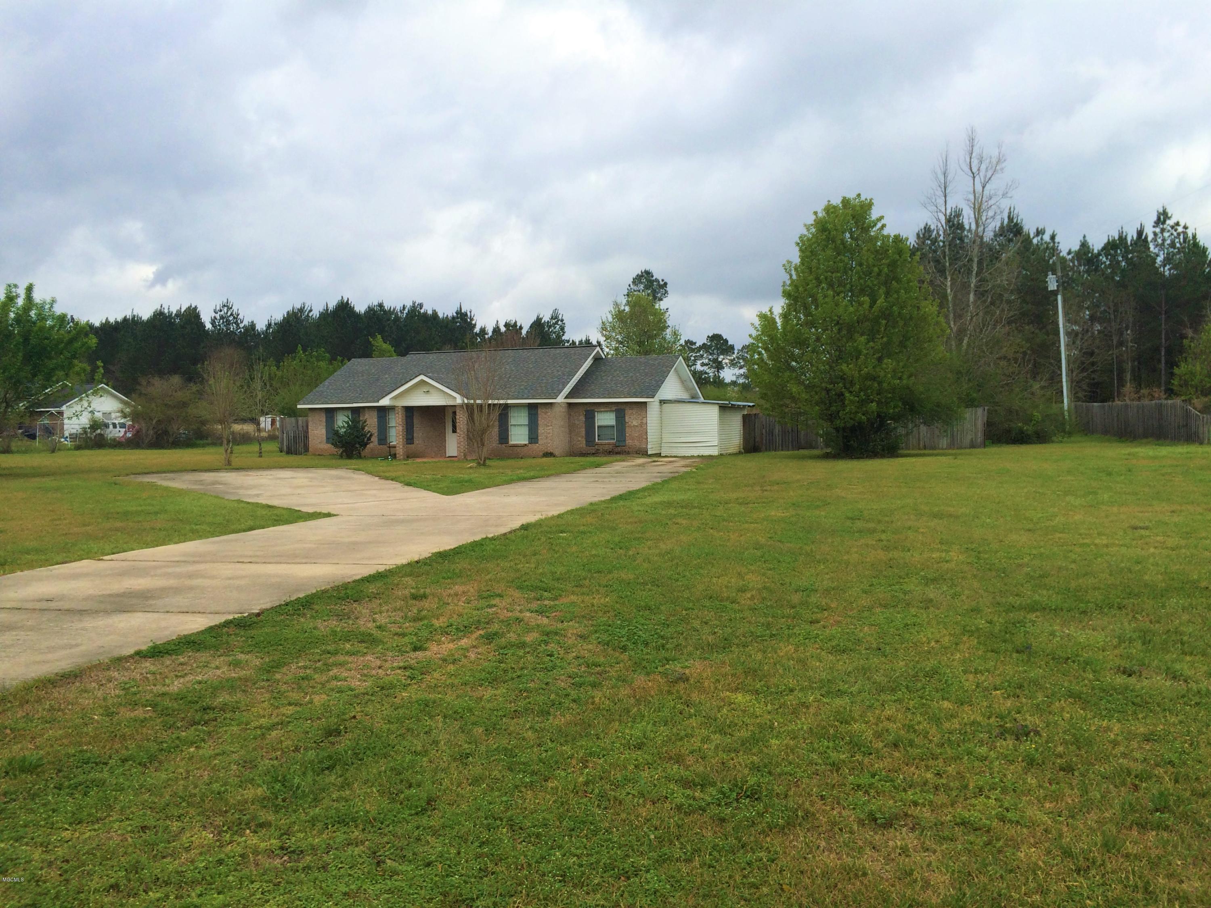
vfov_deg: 48.2
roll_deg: +0.5
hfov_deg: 61.7
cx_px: 606
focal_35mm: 29
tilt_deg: -2.2
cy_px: 454
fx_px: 1015
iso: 32
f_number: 2.2
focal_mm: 4.15
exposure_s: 1/1642
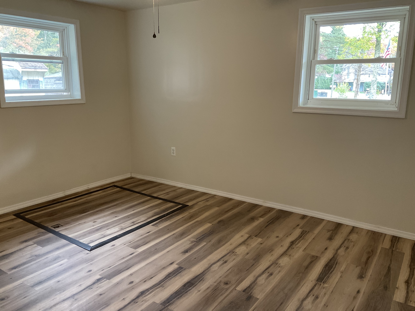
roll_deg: -0.5
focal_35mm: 29
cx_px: 208
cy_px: 156
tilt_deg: -12.8
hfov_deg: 61.7
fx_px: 348
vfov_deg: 48.2
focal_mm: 3
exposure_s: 1/60
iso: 125
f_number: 1.8
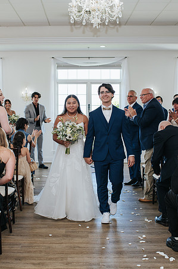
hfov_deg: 24.6
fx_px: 407
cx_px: 64
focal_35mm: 55
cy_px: 130
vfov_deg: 36.4
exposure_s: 1/200
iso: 640
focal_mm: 35
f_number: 3.5
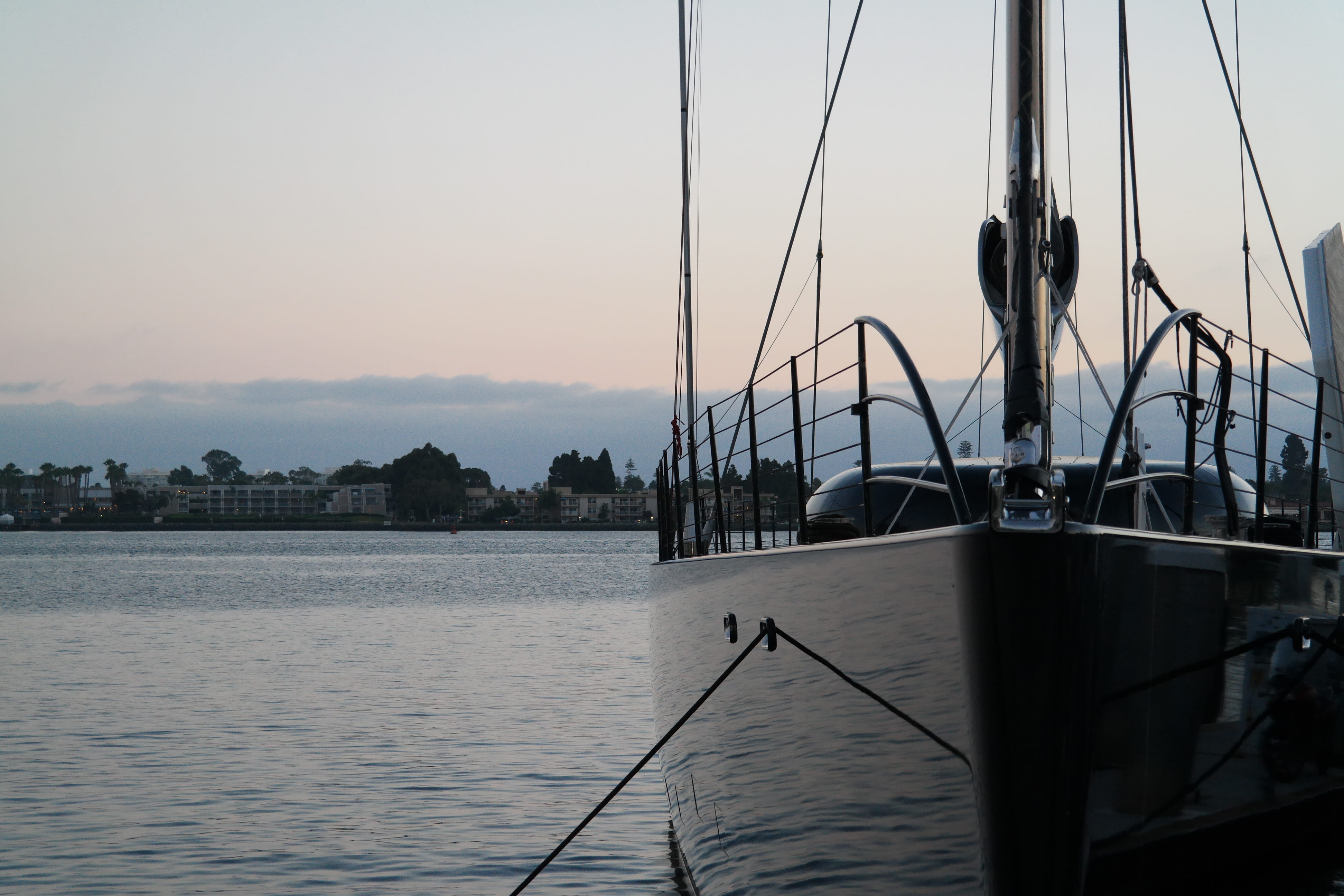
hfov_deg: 24.2
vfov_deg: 16.3
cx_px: 672
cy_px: 448
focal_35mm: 84
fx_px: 3136
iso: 800
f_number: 5.6
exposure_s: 1/80
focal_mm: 55
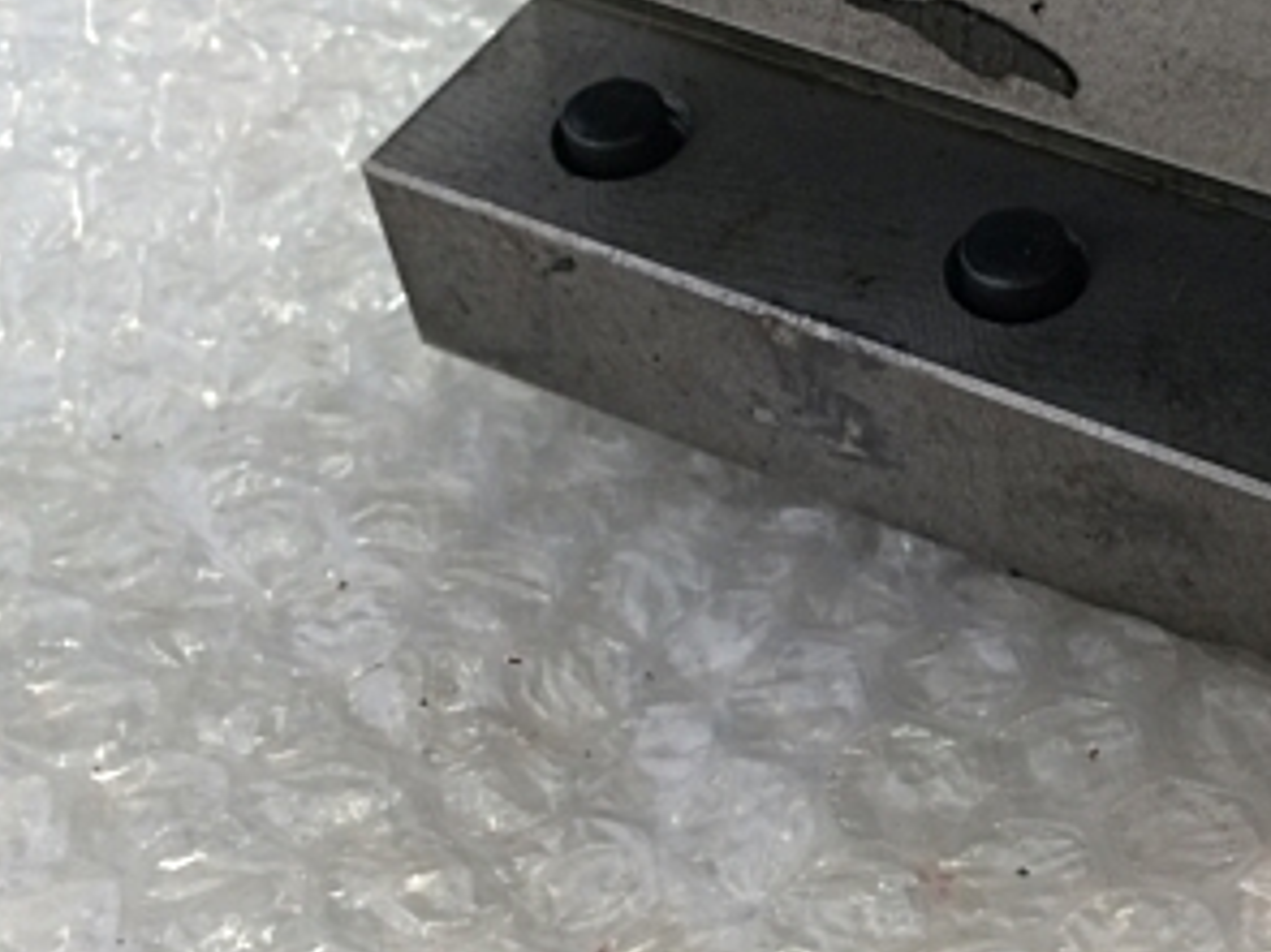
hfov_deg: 29.9
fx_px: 2312
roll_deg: +7.9
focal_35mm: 63
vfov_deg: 23.1
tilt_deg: -37.5
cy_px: 293
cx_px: 1047
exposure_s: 1/40
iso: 40
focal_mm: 4.15
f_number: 2.2
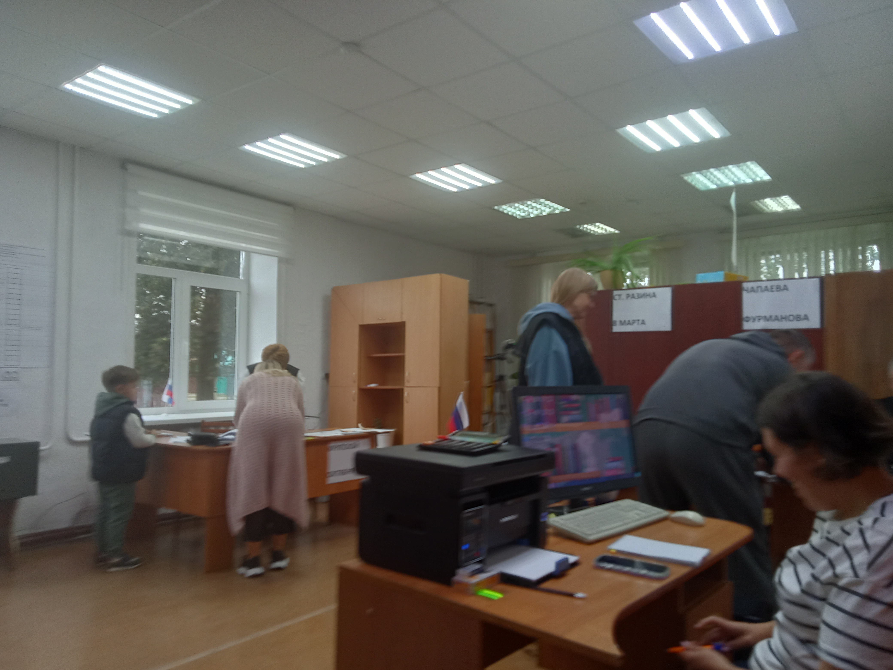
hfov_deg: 63.4
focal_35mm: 28
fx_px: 722
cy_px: 335
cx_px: 446
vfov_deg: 49.7
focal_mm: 3.65
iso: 121
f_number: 2.2
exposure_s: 1/33.3
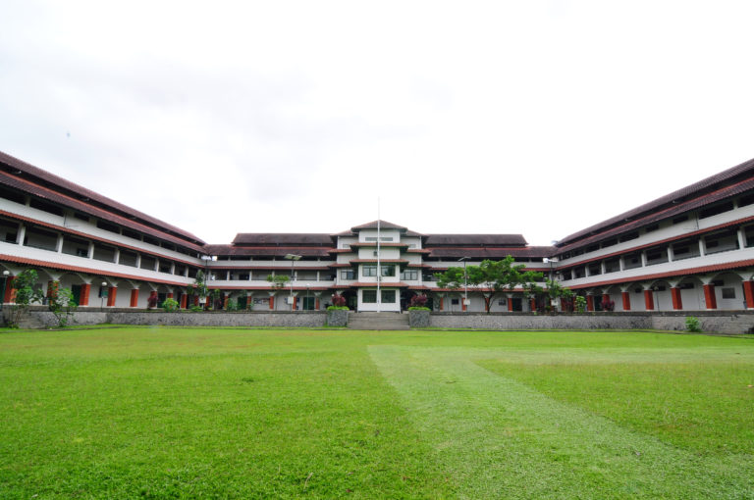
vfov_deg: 71.9
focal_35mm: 16
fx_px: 345
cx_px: 377
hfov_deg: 95.1
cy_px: 250
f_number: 16
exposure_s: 1/30
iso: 250
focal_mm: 11
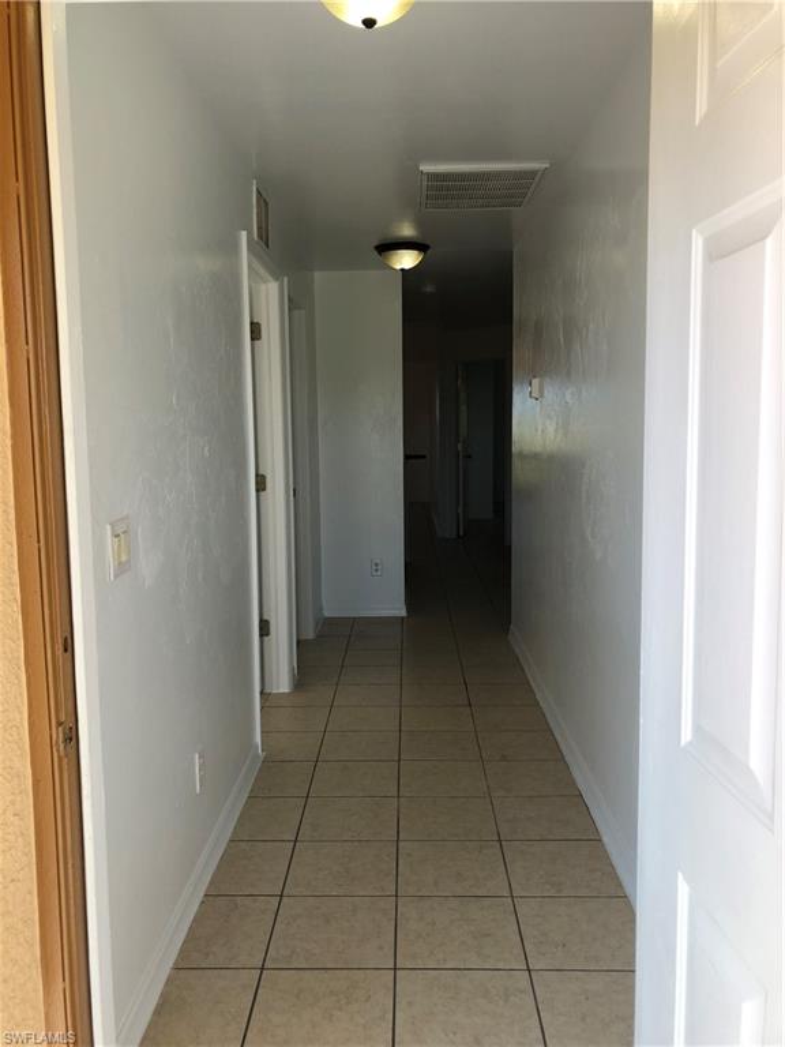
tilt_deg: -6.9
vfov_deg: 63.4
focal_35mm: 28
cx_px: 392
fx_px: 847
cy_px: 524
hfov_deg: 49.7
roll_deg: -0.6
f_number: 1.8
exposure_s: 1/120
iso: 25
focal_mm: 3.99
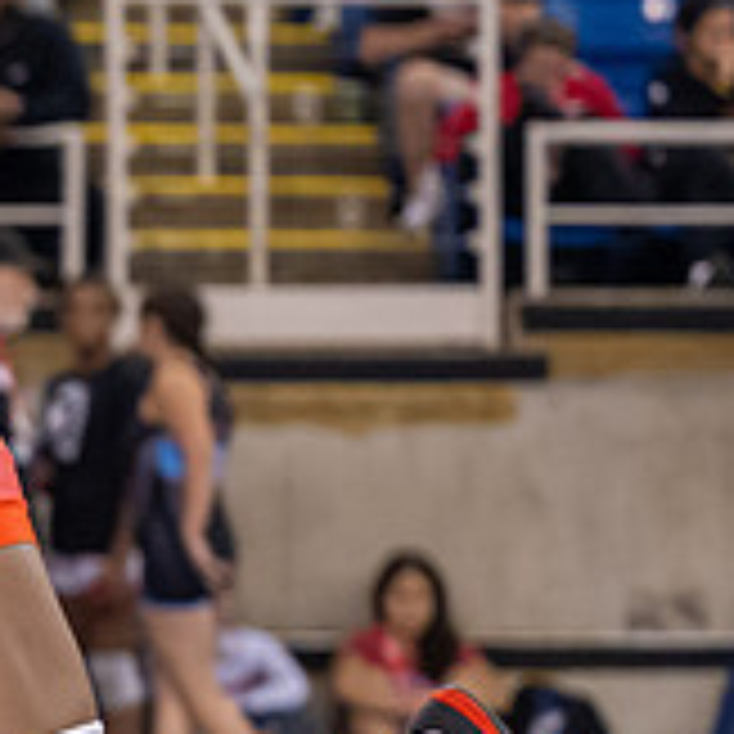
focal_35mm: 364
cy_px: 652
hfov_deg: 4.8
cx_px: -621
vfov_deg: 4.8
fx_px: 8732
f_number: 2.8
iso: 2200
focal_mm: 74
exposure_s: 1/800
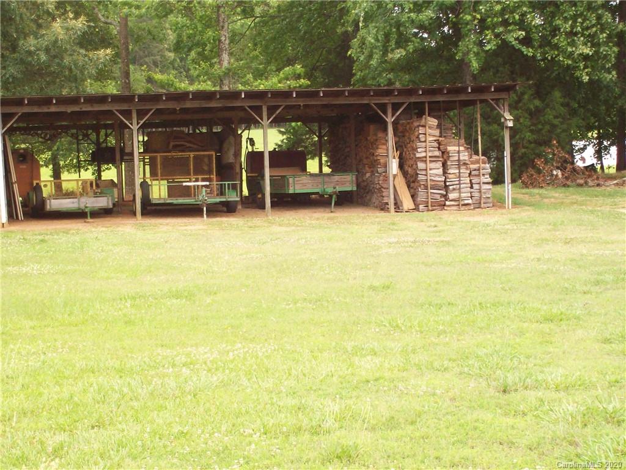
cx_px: 313
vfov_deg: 17.0
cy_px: 235
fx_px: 1573
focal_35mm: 87
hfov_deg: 22.5
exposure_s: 1/172
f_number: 4.3
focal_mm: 14.3
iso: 200
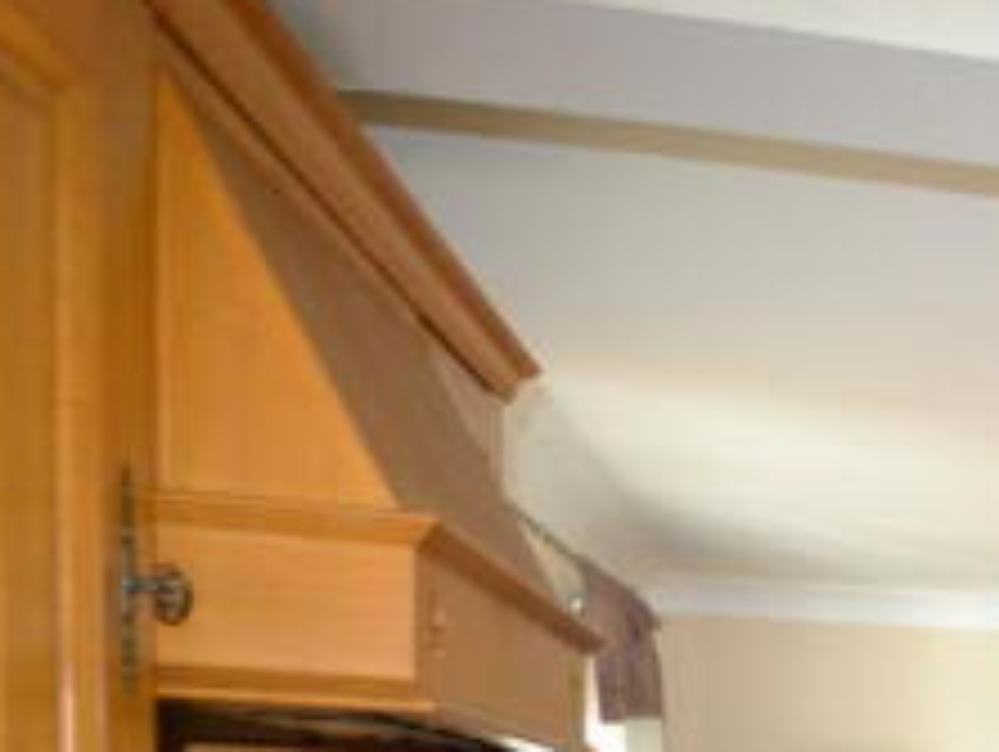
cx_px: 1451
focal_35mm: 51
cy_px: 961
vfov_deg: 25.0
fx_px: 1473
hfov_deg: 27.5
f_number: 3.8
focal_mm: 12
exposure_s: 1/60
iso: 900
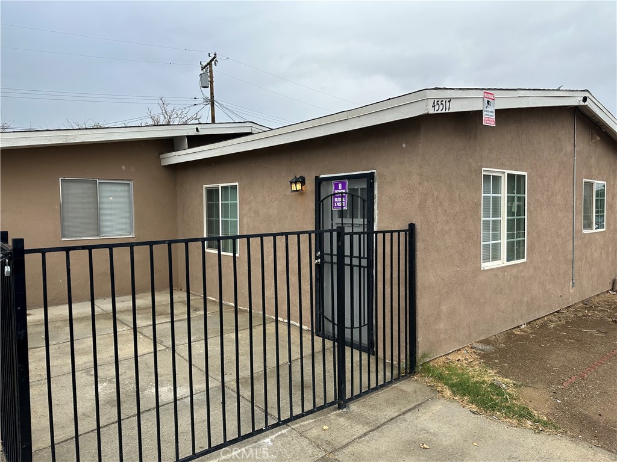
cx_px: 308
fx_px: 428
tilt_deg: -2.9
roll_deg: +0.0
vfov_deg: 56.8
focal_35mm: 24
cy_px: 231
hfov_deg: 71.6
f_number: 1.78
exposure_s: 1/2028
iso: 80
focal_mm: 6.86
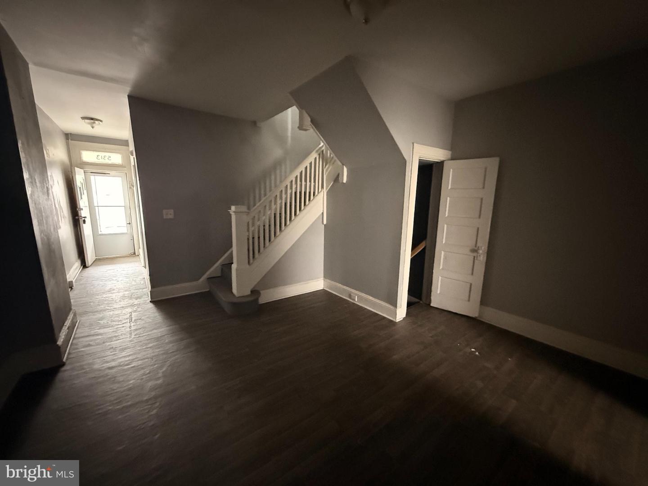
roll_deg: -0.6
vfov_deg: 85.7
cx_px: 324
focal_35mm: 14
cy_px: 243
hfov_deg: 102.1
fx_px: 262
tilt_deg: -9.1
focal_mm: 2.22
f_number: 2.2
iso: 1600
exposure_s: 1/31
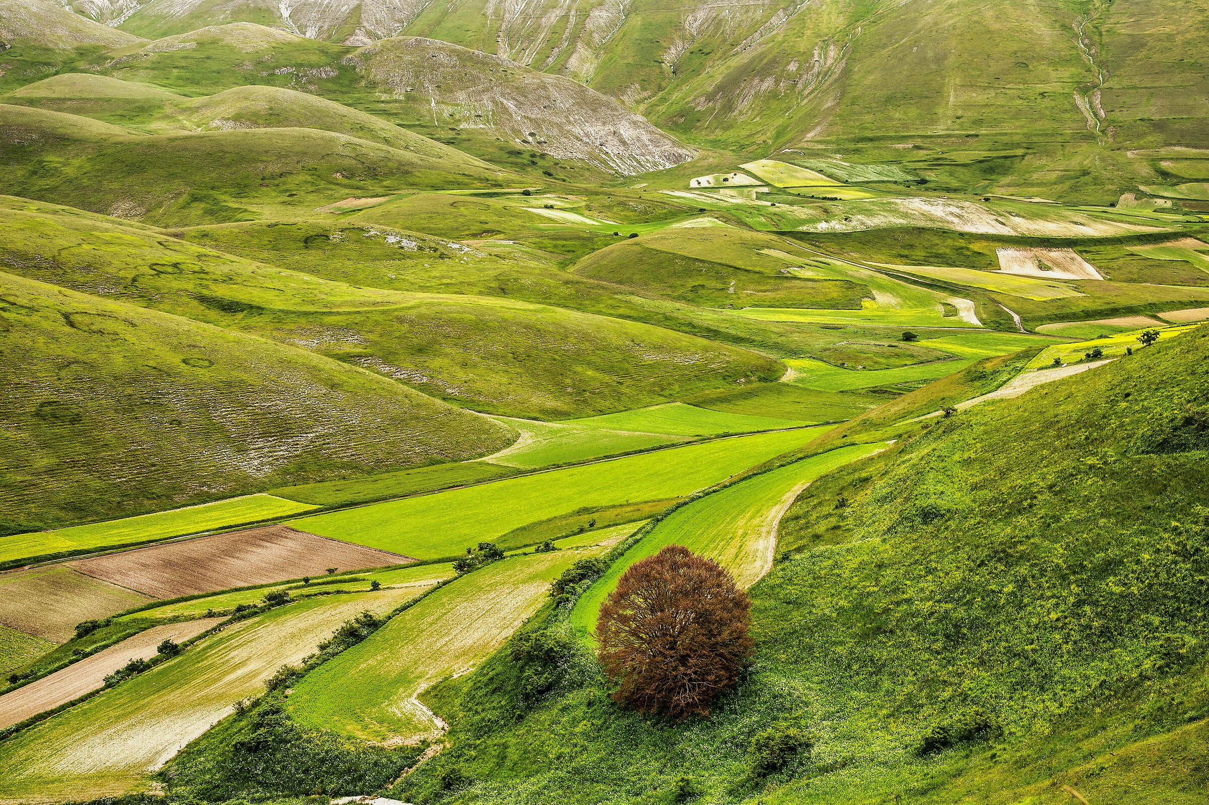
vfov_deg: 27.0
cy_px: 402
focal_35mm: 50
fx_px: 1678
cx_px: 604
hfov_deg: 39.6
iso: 250
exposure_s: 1/160
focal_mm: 50
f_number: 10
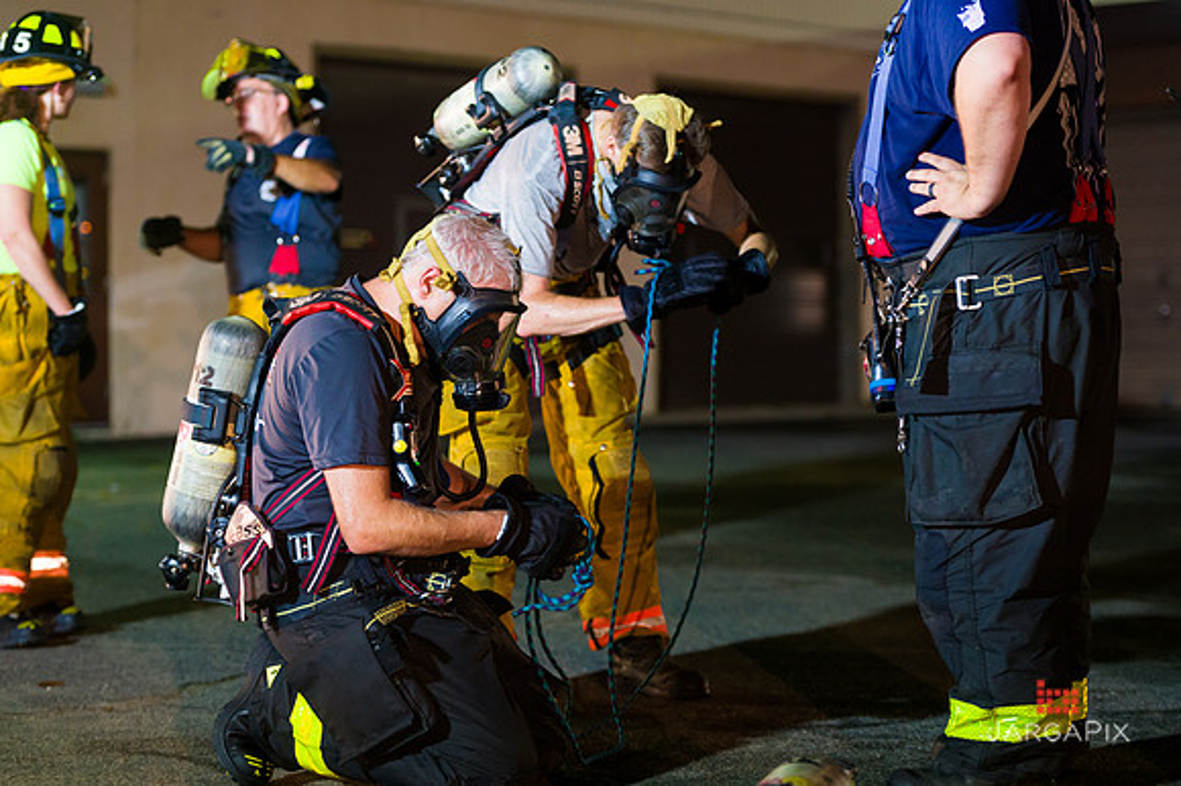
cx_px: 590
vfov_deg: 15.2
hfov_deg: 22.6
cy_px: 393
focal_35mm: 90
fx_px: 2951
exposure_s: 1/125
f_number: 3.2
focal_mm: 90
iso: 3200
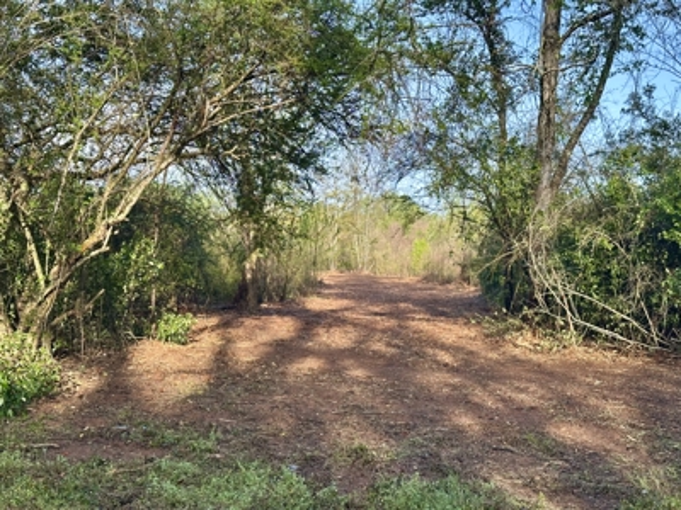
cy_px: 255
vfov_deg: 30.3
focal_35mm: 48
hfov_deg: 39.7
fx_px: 944
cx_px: 340
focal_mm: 6.86
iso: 64
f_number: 1.78
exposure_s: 1/785
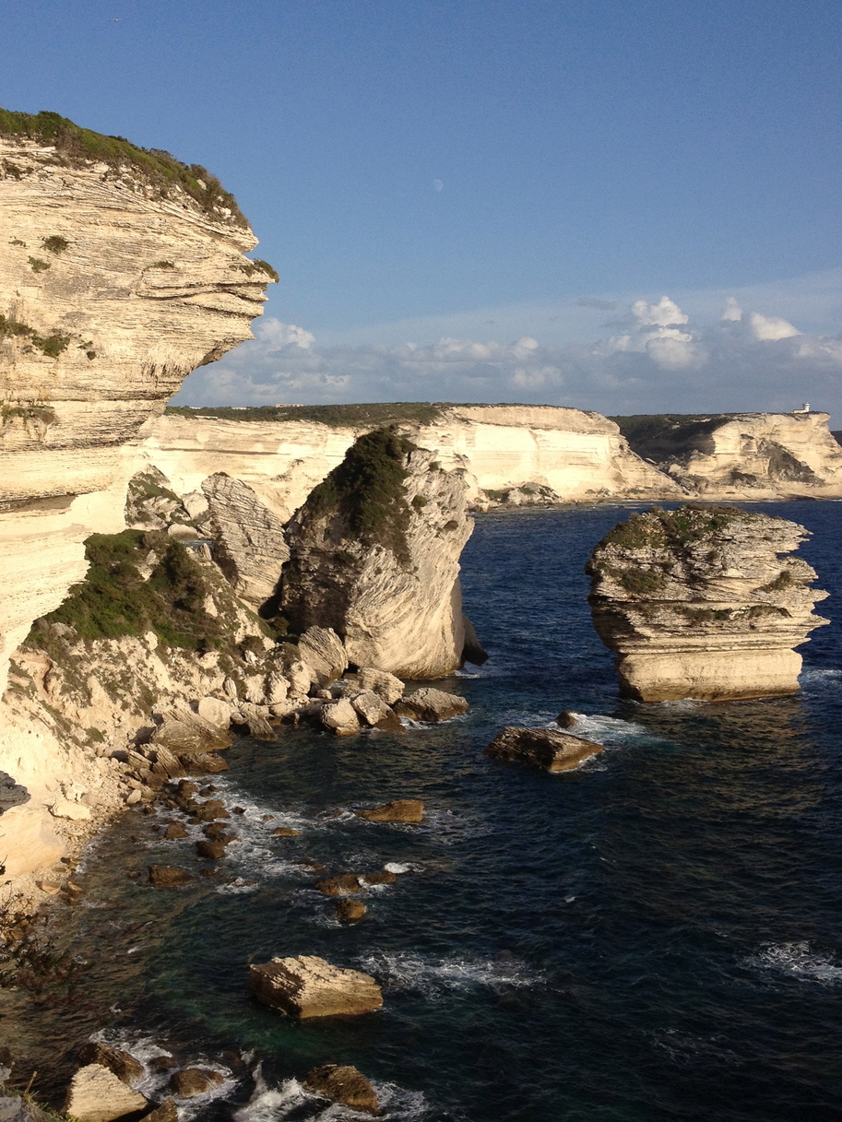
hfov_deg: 31.4
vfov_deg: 41.2
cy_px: 492
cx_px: 310
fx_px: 1492
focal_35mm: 46
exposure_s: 1/2404
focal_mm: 4.28
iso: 64
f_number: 2.4
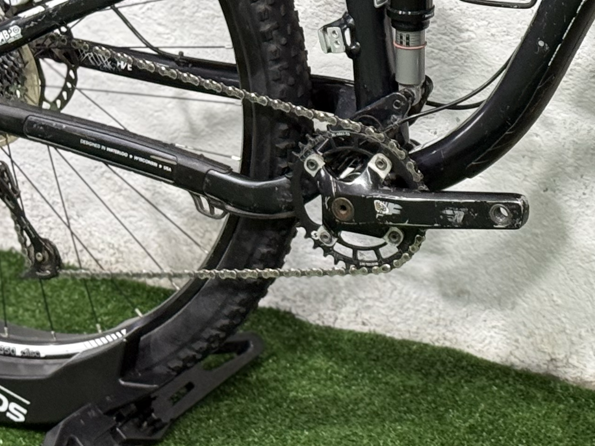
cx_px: 606
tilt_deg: -19.1
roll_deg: -2.9
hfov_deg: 12.9
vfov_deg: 9.8
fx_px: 2595
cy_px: 47
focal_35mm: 151
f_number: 1.78
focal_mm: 6.76
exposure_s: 1/60
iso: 160
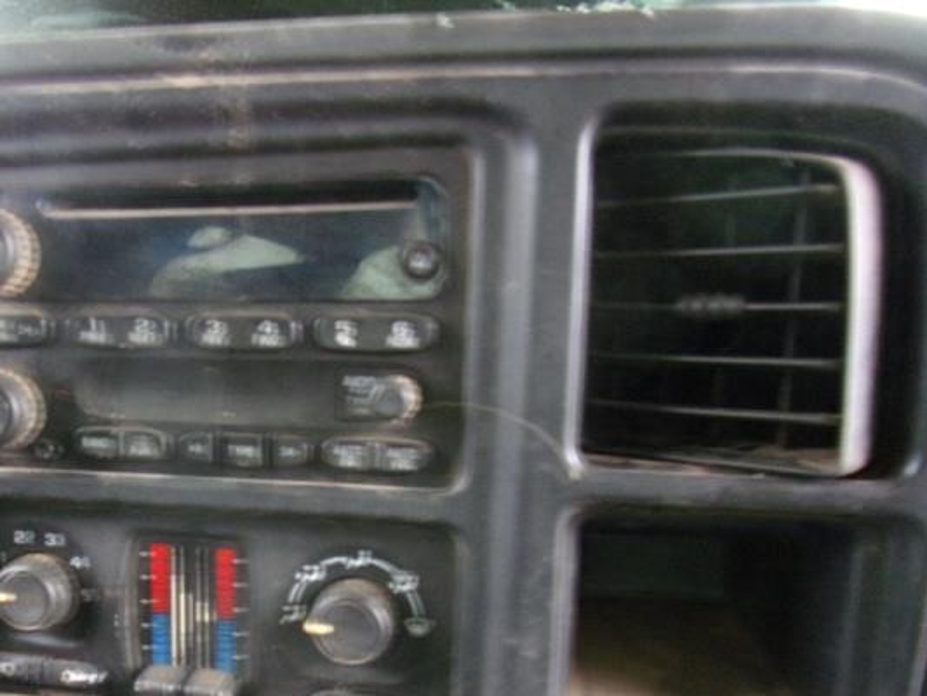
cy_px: 508
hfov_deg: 49.8
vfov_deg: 38.8
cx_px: 264
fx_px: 964
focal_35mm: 36
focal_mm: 4.3
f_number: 3.3
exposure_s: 1/7
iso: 400
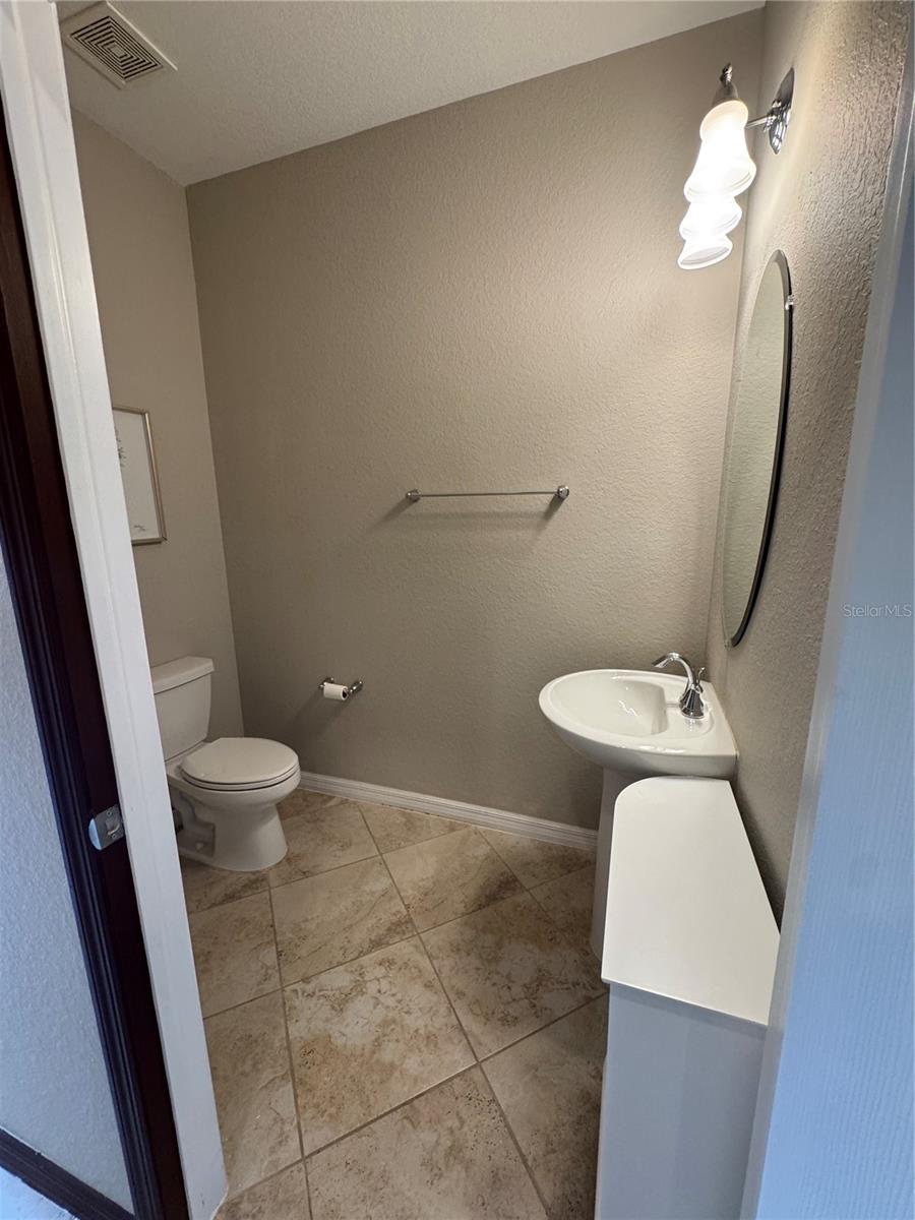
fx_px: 493
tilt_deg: -12.7
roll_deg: +1.2
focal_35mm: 14
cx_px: 458
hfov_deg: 85.7
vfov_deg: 102.1
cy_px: 610
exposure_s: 1/120
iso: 200
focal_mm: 2.22
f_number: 2.2
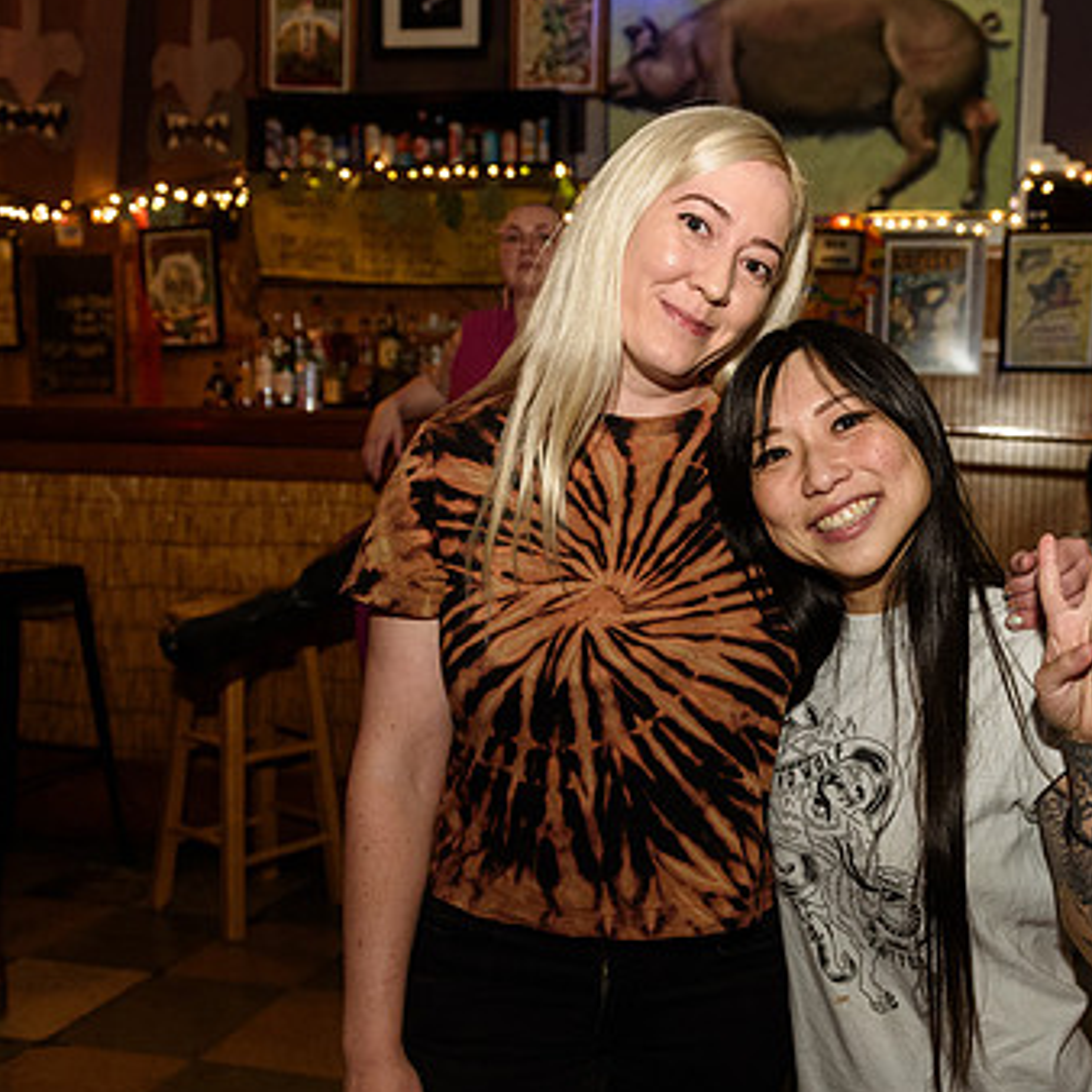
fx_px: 1249
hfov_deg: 46.3
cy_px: 573
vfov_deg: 47.2
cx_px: 753
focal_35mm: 35
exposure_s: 1/80
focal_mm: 24
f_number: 3.2
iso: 2500
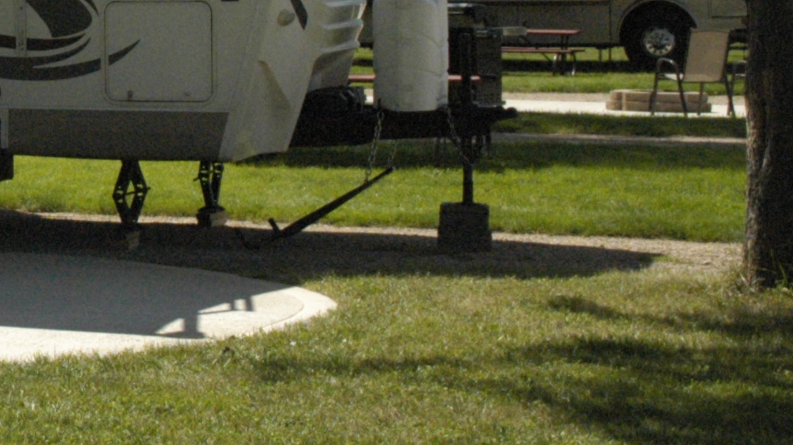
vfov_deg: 10.1
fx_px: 2481
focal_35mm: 118
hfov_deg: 16.6
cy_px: -105
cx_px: -377
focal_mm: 24
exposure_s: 1/2500
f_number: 9
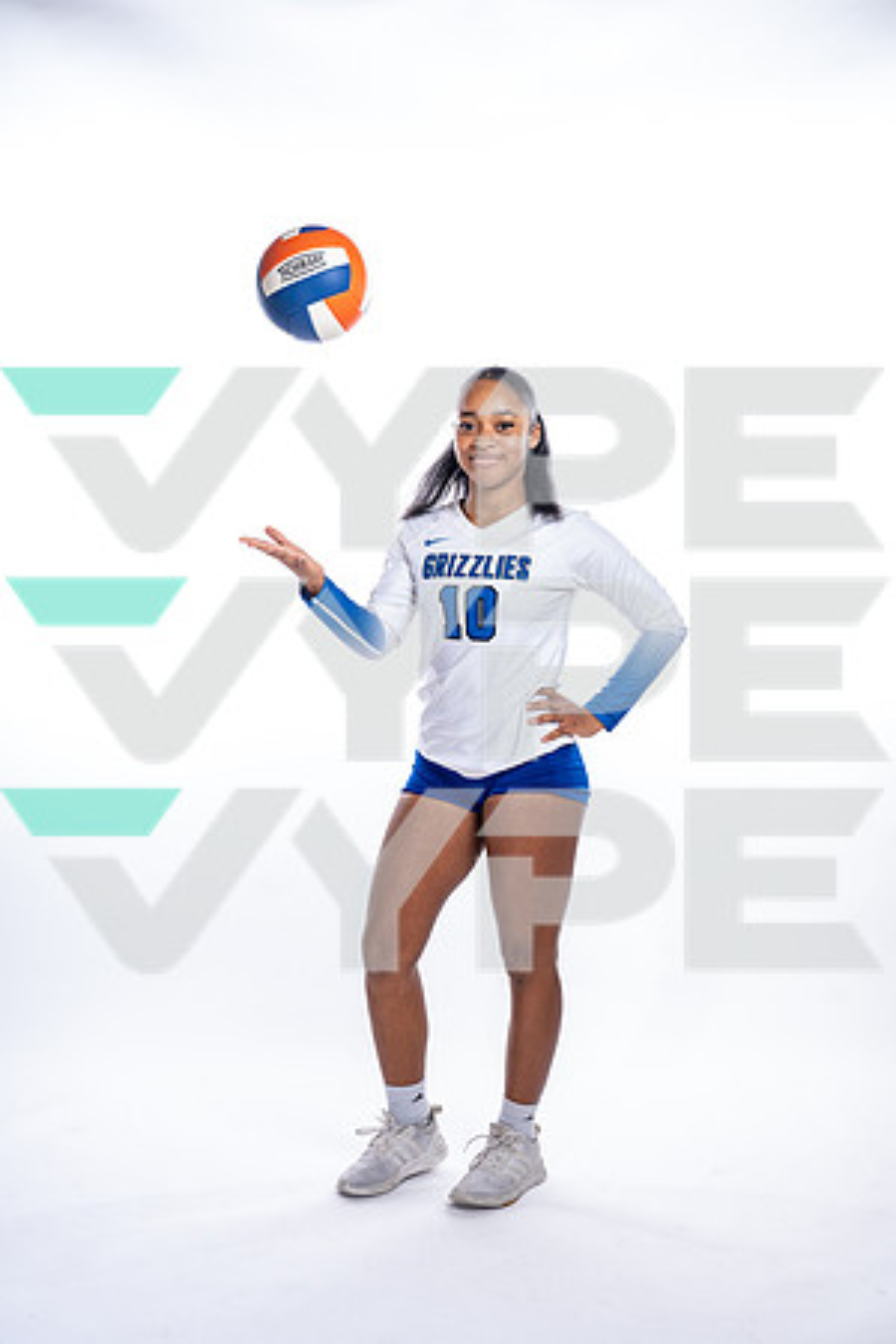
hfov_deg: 24.6
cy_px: 672
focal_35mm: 55
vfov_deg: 36.2
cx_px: 448
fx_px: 2053
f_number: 5.6
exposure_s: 1/250
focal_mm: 55
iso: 400
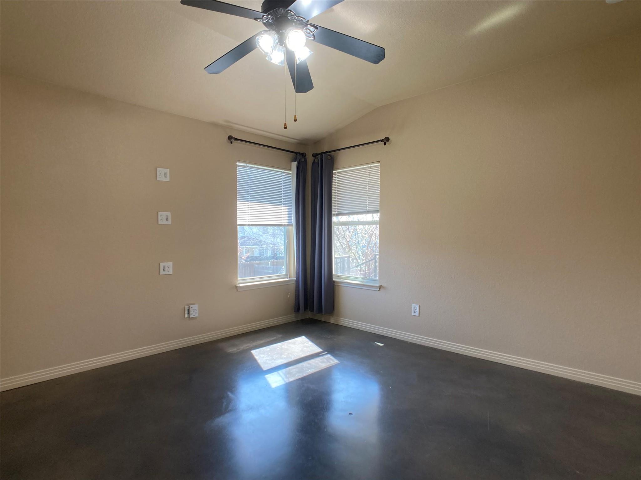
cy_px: 240
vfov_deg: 49.7
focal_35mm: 28
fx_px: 518
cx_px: 320
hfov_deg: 63.5
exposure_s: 1/95
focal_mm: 3.99
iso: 80
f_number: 1.8
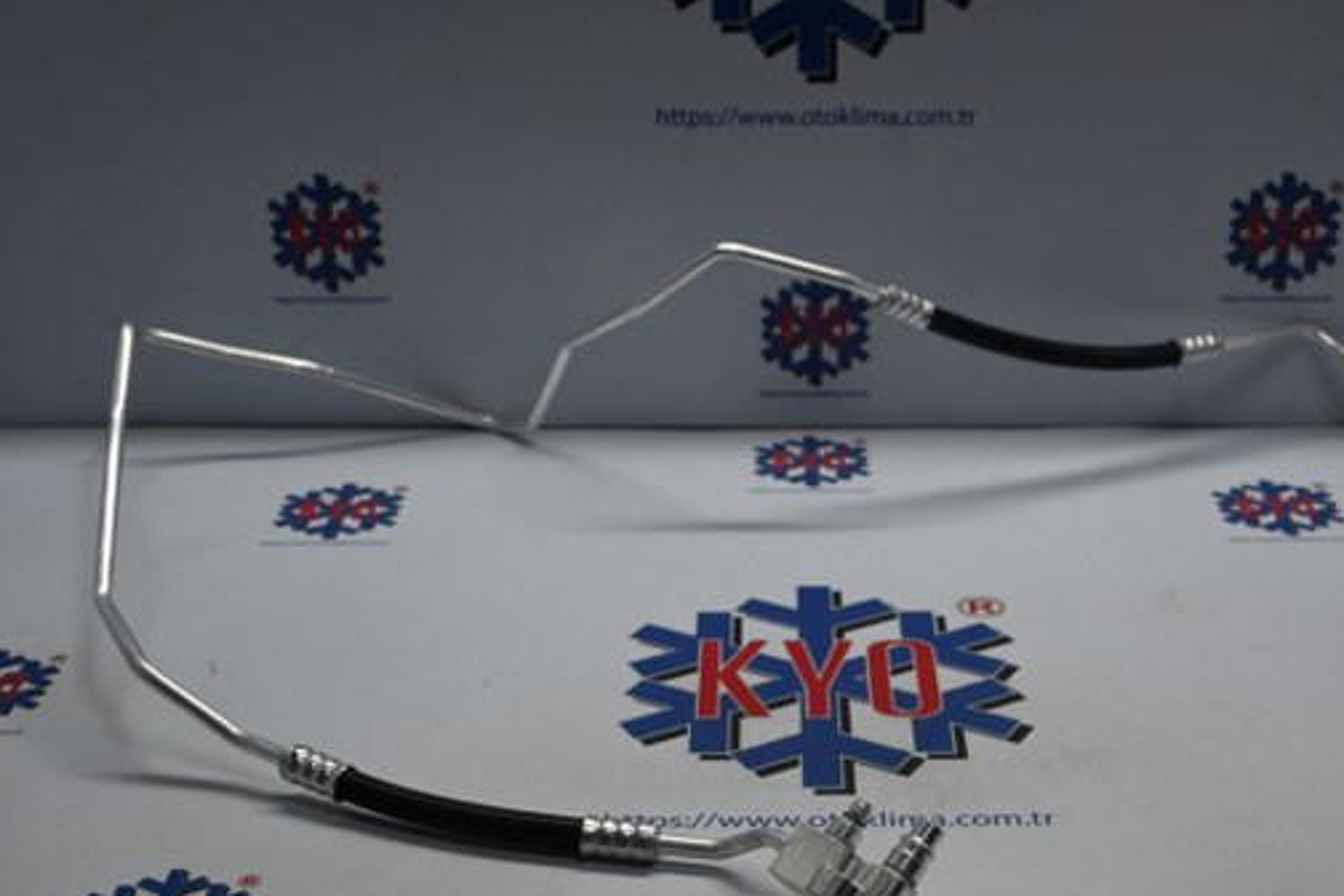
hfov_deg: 35.4
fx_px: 2102
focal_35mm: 56
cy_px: 485
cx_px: 771
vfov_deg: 24.1
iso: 220
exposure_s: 1/50
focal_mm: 31.5
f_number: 5
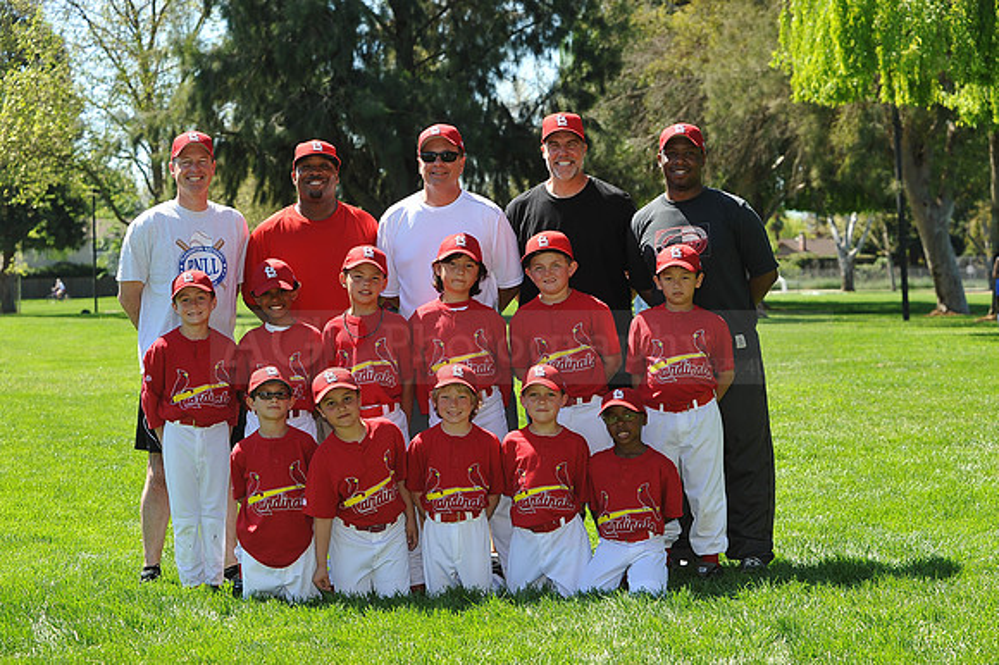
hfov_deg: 25.4
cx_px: 500
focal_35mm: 80
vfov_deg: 17.0
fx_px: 2219
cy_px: 332
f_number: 6.3
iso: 200
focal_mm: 80
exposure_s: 1/320
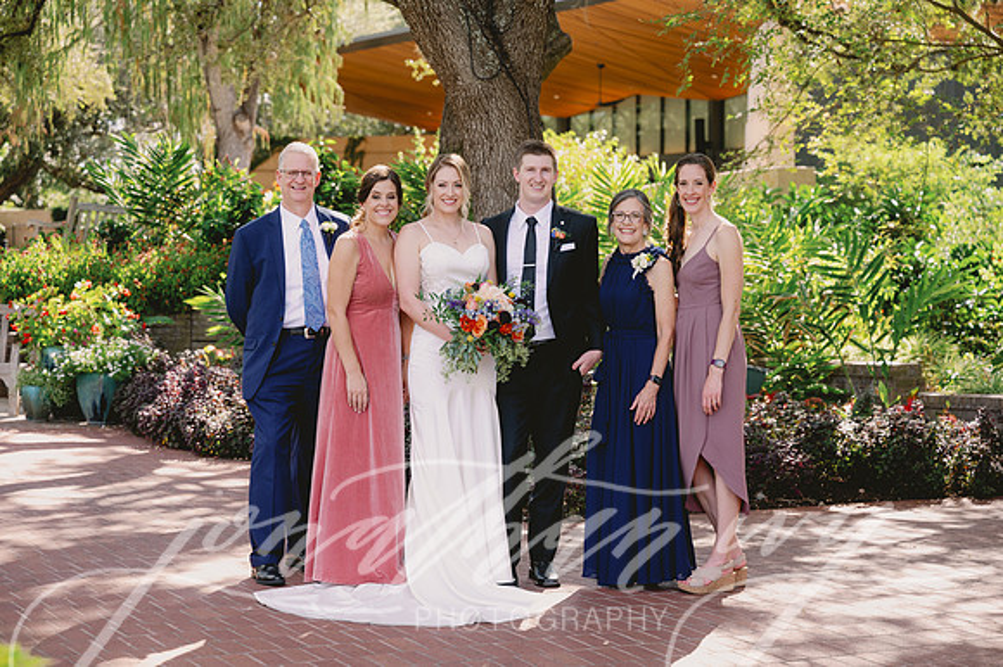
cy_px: 334
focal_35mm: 70
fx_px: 1949
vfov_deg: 19.4
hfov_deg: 28.9
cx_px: 502
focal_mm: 70
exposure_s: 1/200
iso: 100
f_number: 3.5
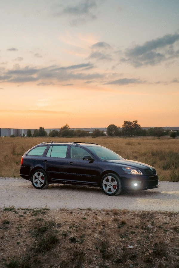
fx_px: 388
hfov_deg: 26.0
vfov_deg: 38.2
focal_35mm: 52
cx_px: 90
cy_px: 134
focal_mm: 52
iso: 1000
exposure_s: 1/200
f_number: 2.8
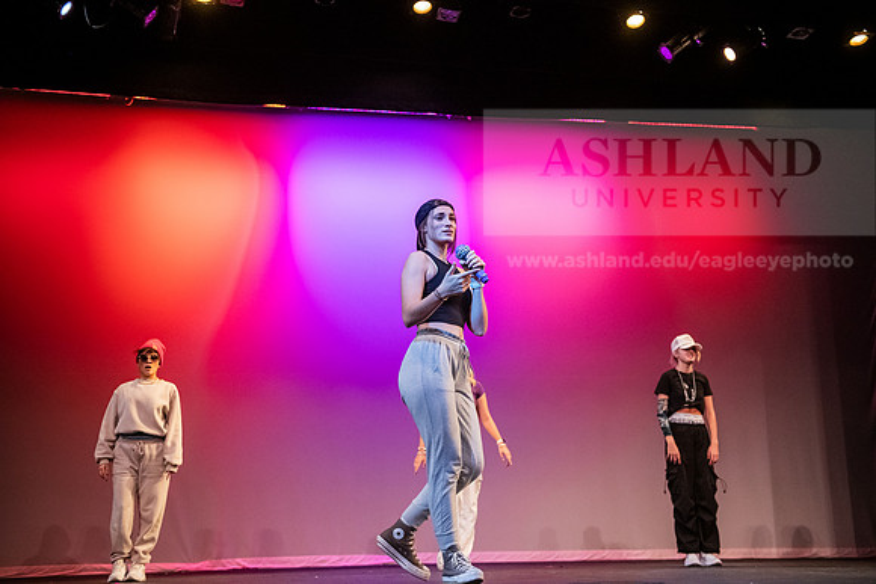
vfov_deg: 30.5
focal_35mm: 44
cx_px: 438
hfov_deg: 44.5
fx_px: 1071
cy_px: 292
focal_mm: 44
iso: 4000
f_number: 3.2
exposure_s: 1/320
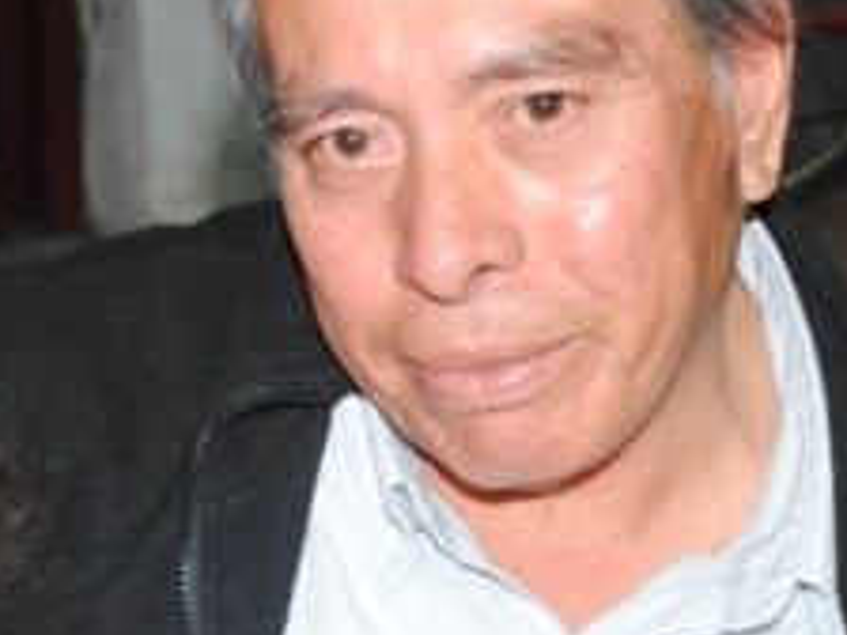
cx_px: 257
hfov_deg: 15.8
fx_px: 3034
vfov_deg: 11.9
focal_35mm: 124
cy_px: 495
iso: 800
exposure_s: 1/50
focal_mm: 30
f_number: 5.6
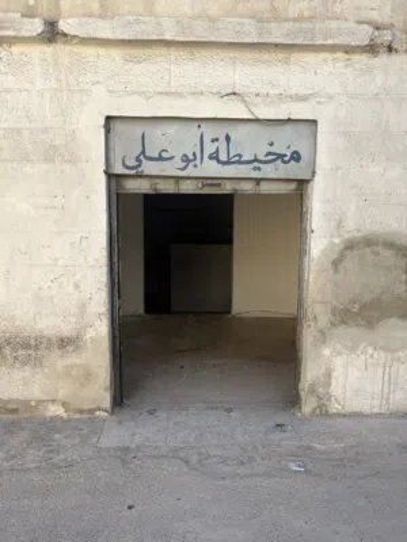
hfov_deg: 53.1
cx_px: 204
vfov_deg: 67.3
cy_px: 271
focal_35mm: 26
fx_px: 408
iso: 50
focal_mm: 5.7
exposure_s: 1/1196
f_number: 1.5
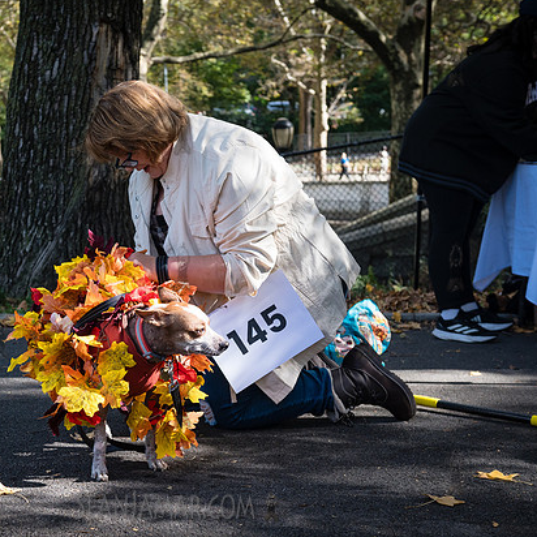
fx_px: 1106
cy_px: 288
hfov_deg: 26.8
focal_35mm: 63
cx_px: 117
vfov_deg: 27.3
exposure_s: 1/1000
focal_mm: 45
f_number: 5
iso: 1000
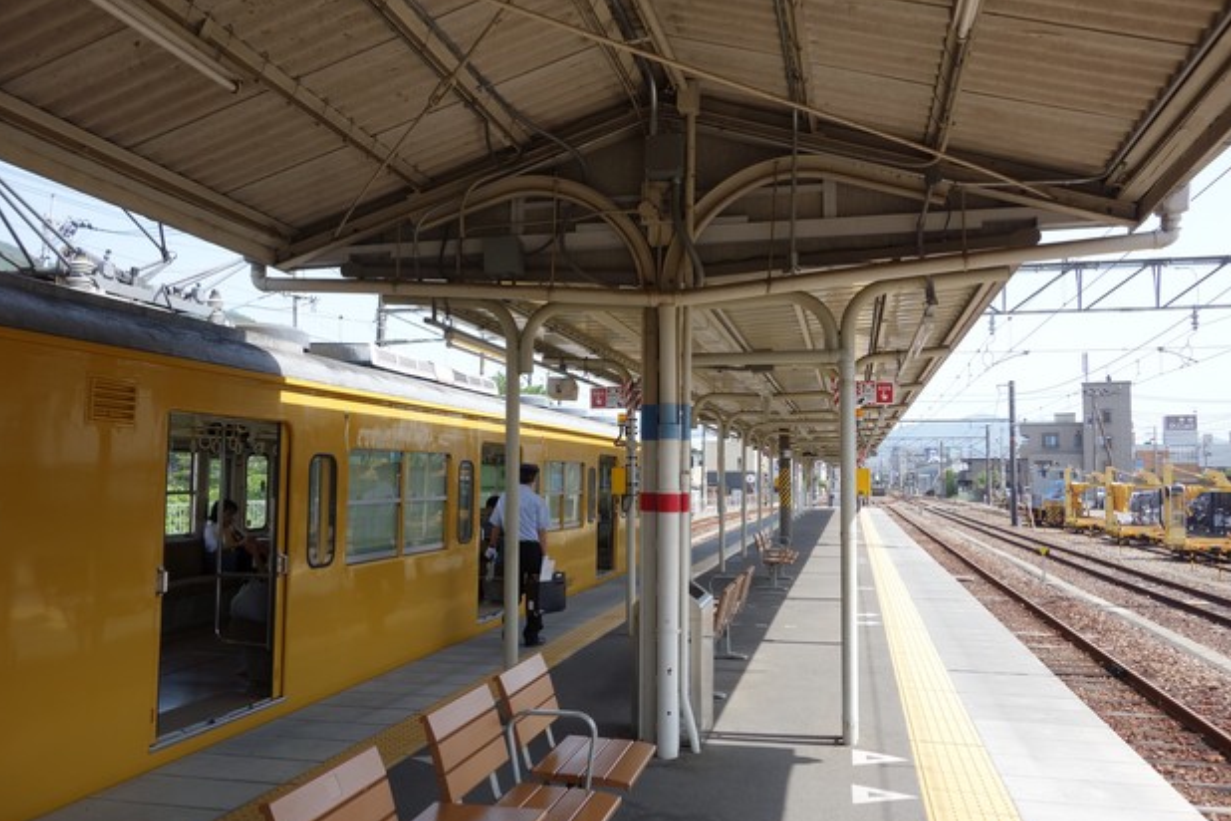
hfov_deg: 63.6
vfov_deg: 45.0
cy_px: 415
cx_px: 596
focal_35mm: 29
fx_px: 992
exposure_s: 1/200
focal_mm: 10.4
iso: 125
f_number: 5.6
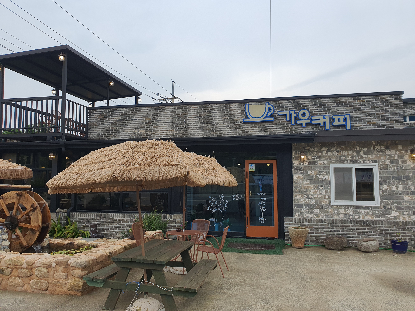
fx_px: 312
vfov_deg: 53.1
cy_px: 156
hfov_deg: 67.3
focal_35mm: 26
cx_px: 208
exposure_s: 1/932
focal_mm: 4.3
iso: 50
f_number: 2.4
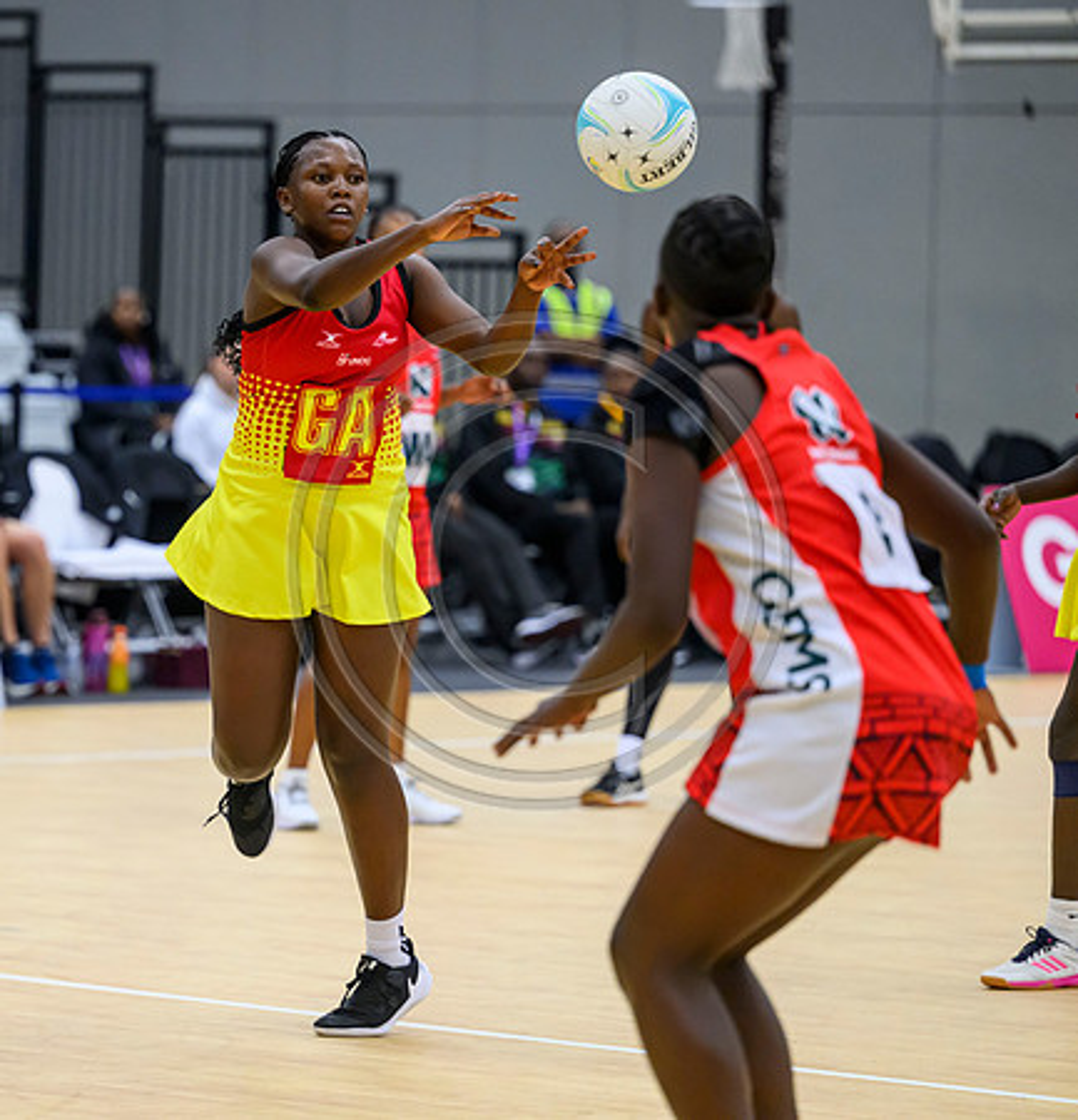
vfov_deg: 8.1
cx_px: 213
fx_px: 7924
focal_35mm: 221
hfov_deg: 7.8
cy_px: 544
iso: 4000
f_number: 3.2
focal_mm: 165
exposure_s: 1/1000
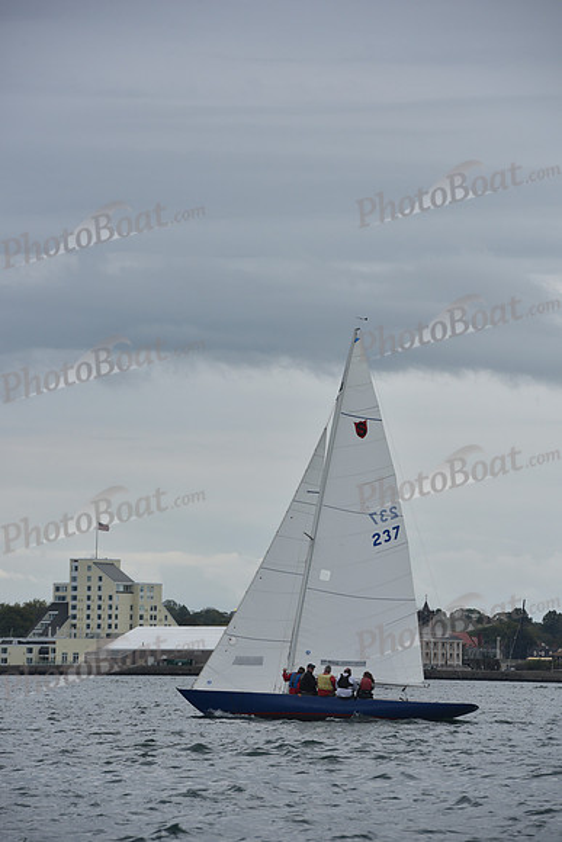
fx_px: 4329
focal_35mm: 185
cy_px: 421
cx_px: 281
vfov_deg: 11.1
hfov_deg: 7.4
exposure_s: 1/800
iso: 250
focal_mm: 185
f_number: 8
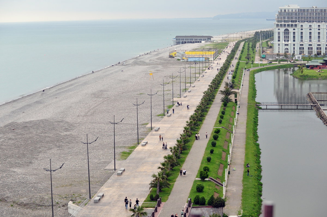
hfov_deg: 27.0
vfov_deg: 18.1
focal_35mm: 75
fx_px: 680
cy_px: 108
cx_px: 164
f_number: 5.6
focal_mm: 50
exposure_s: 1/125
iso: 500
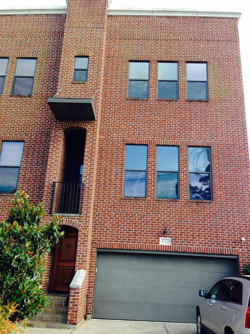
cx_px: 125
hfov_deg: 42.9
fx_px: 318
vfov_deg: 55.4
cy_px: 167
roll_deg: -4.5
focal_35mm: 33
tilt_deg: +20.1
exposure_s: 1/197
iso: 50
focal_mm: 4.12
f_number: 2.4
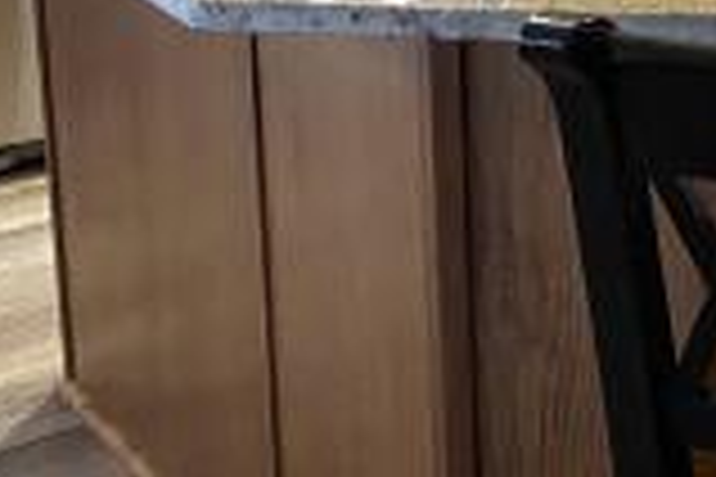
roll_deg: -1.2
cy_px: -238
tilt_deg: -10.1
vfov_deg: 12.0
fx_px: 2168
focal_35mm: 109
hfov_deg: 16.7
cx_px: 1126
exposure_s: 1/60
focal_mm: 4.25
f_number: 1.8
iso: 500
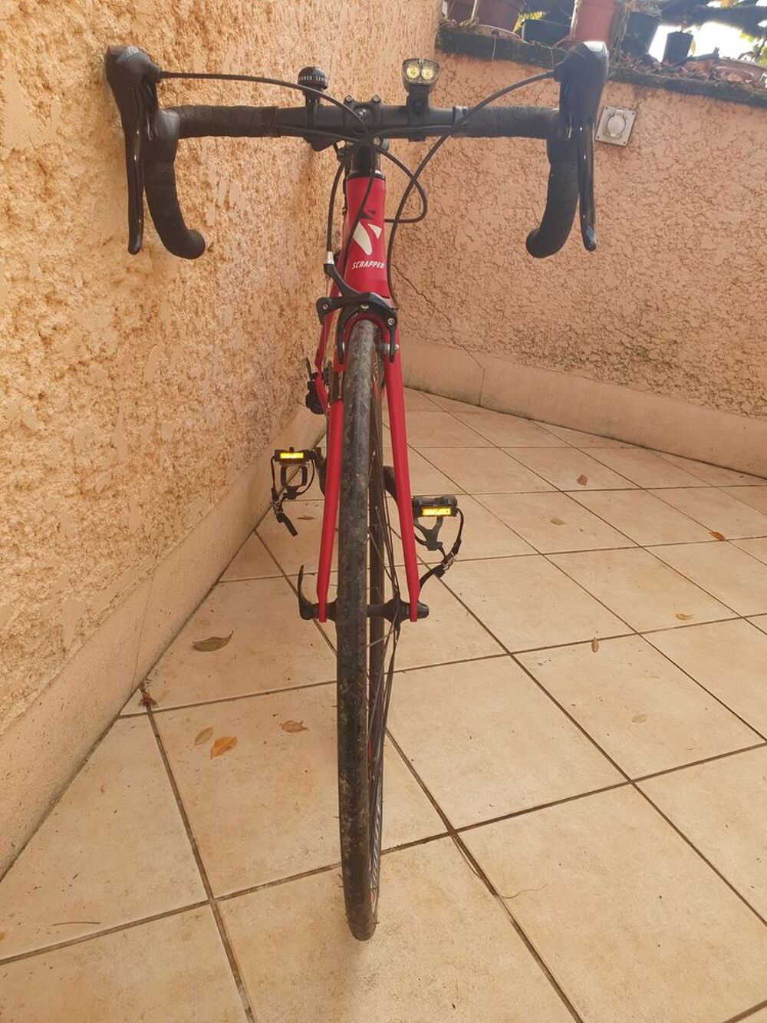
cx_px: 384
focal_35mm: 26
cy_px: 512
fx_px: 768
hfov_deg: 53.1
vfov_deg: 67.3
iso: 50
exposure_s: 1/100
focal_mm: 4.32
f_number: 2.4
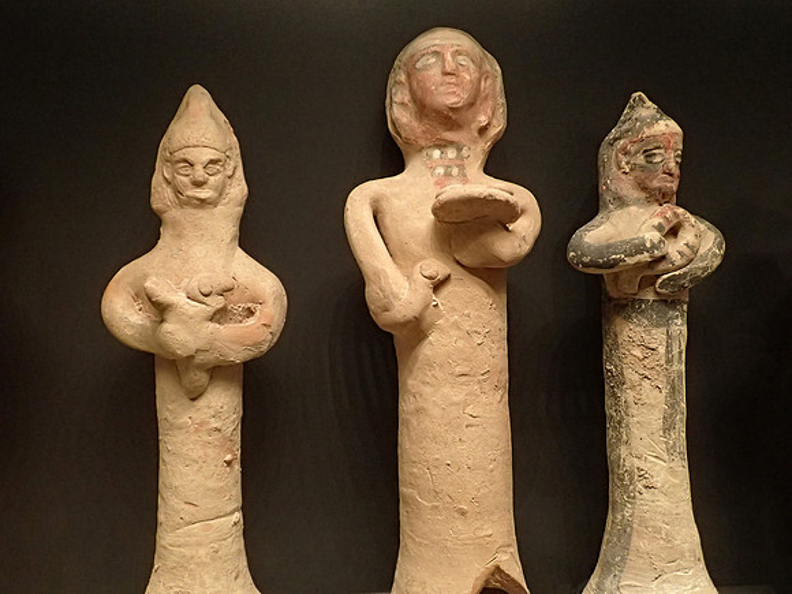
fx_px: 869
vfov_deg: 37.7
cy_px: 297
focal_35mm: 38
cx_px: 396
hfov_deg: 49.0
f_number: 2.7
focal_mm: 6.86
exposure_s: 1/30
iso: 800
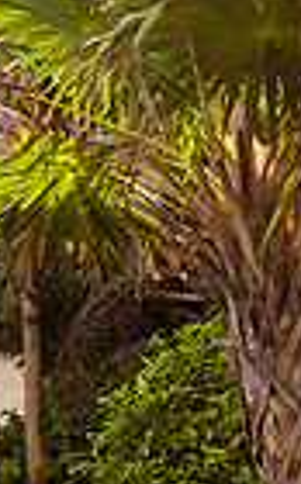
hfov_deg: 10.9
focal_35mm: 115
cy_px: 273
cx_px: -142
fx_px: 1516
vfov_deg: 18.1
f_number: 1.8
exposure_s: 1/3200
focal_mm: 35
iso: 100
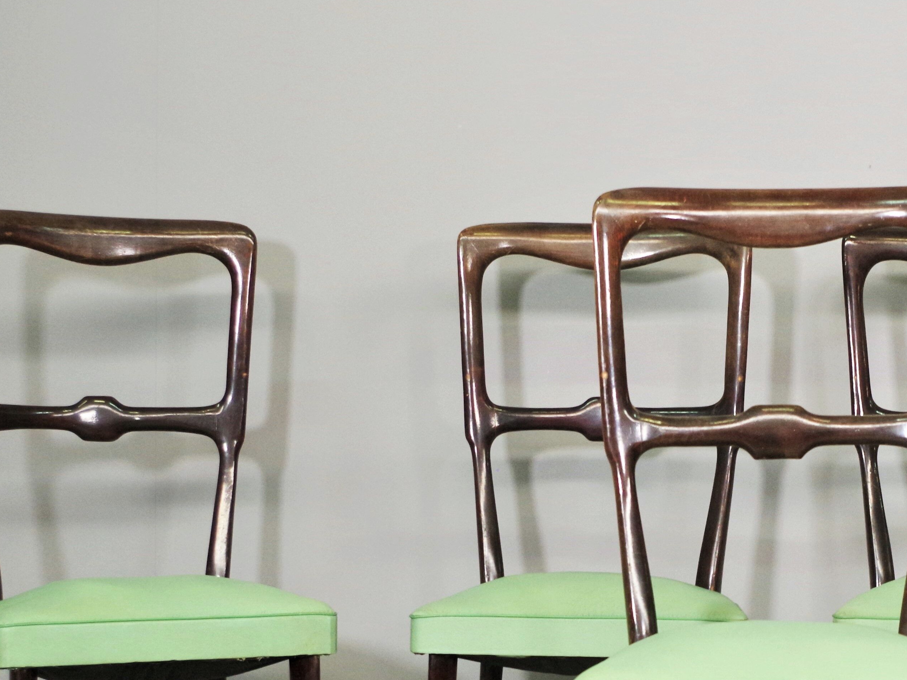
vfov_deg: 18.8
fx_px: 2044
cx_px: 818
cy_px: 464
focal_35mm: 78
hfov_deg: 24.3
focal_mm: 24.38
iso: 800
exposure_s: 1/30
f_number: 4
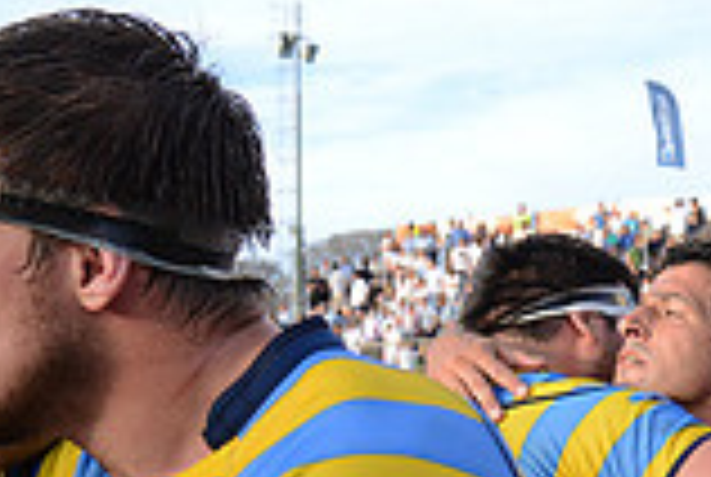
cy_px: 749
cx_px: -90
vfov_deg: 14.4
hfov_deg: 21.7
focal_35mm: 88
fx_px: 1741
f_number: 4.5
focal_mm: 24
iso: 640
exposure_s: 1/1000
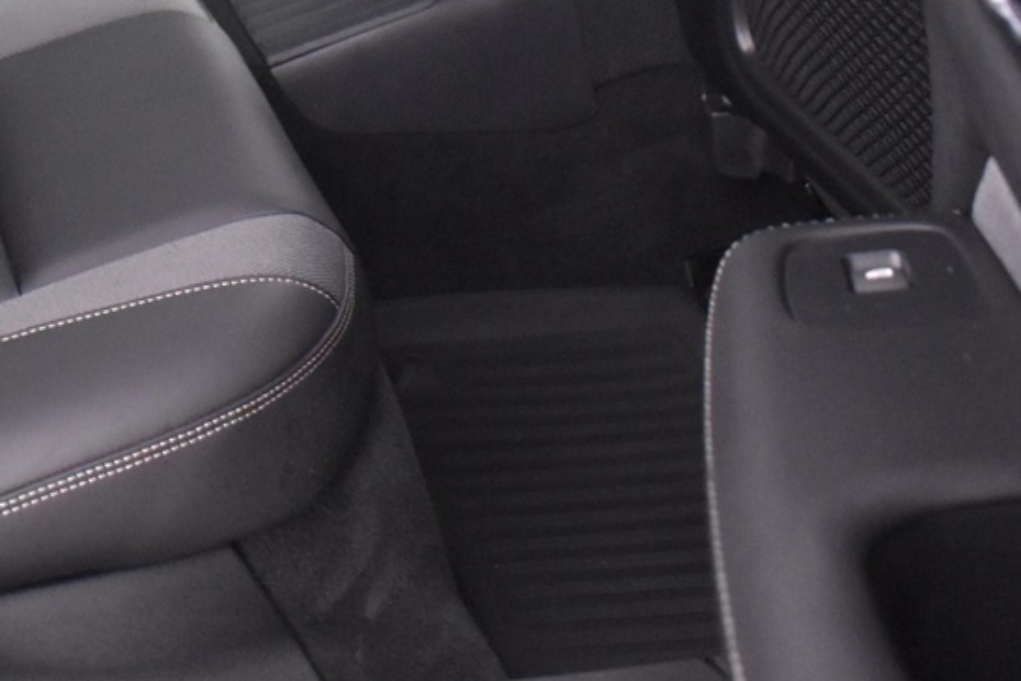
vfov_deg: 15.9
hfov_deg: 24.5
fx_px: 2269
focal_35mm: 80
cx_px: 58
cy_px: -291
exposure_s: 1/8
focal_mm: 18
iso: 3200
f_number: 3.5
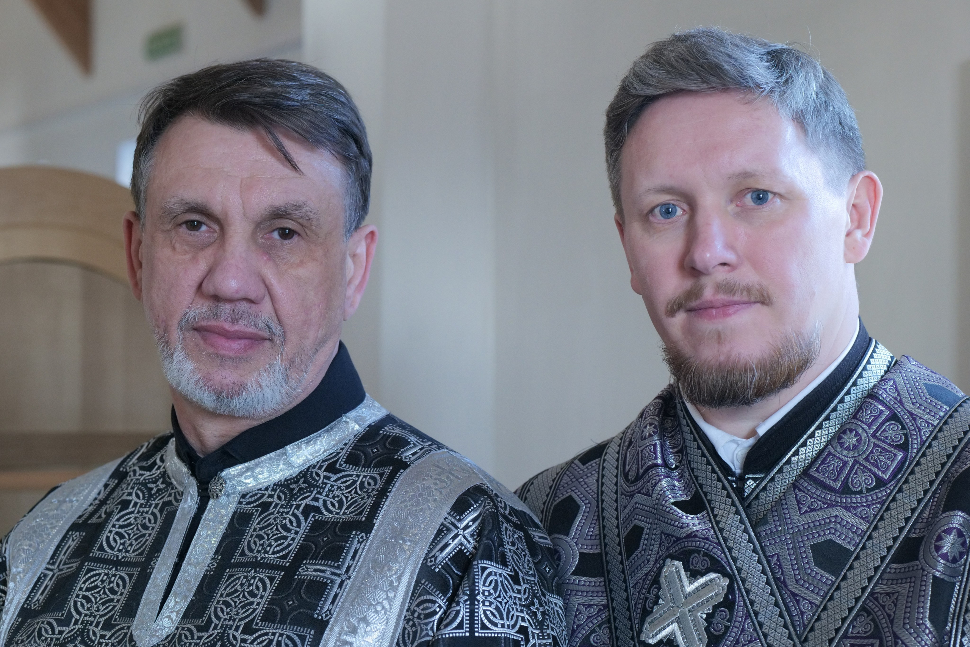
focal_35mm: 85
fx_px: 2290
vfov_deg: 16.1
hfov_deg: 23.9
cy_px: 324
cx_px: 485
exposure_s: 1/125
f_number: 6.3
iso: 6400
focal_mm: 85
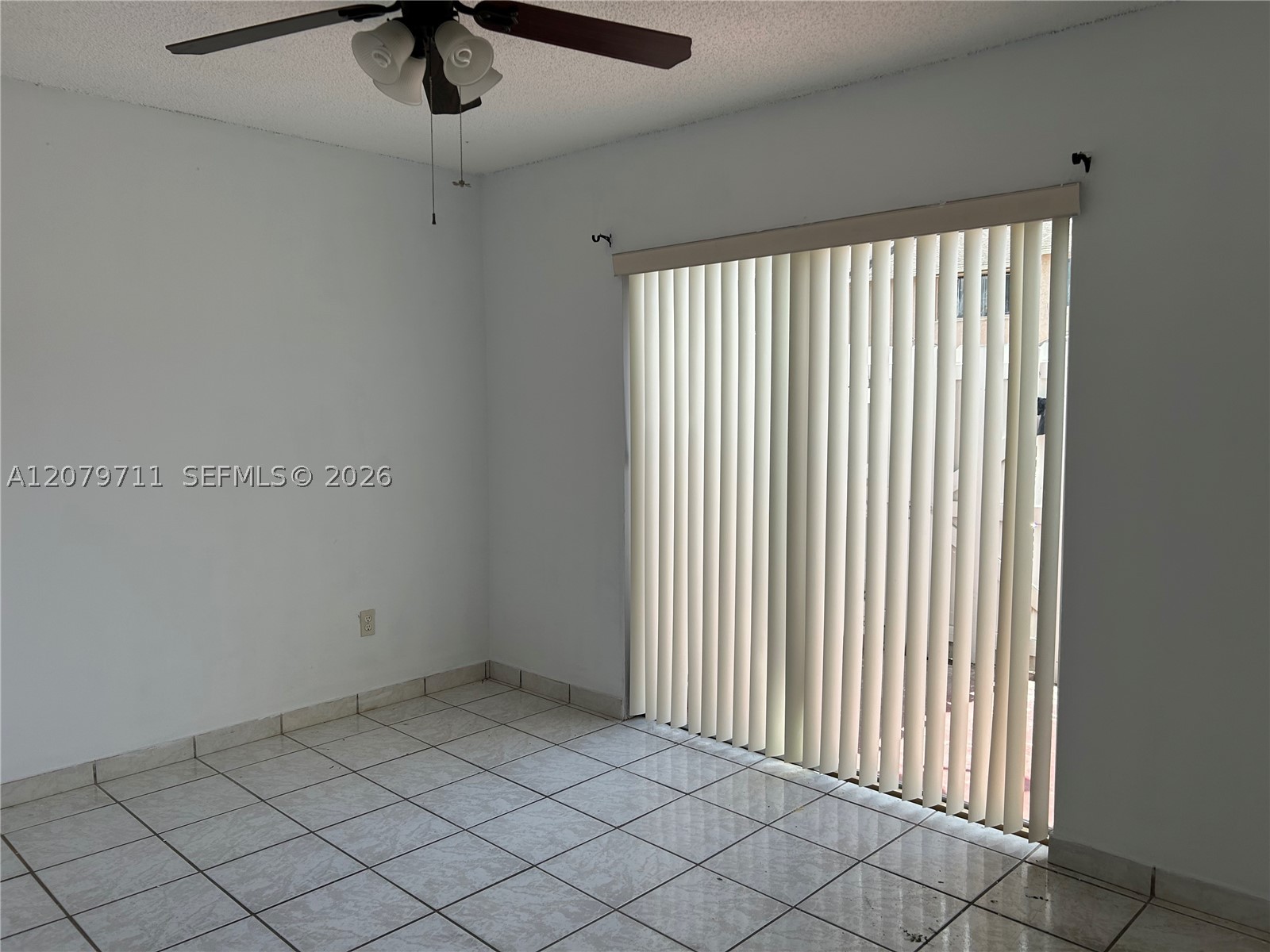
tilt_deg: -4.8
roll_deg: +0.6
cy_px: 476
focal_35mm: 26
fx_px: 954
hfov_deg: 67.3
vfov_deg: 53.1
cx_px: 635
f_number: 1.5
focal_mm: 5.7
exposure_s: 1/743
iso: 50
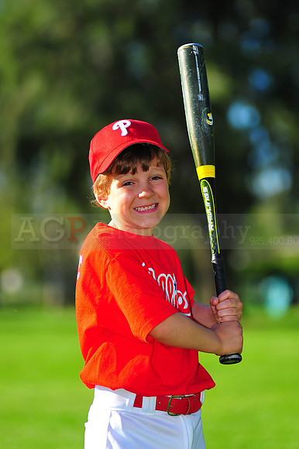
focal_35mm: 180
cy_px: 224
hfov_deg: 7.6
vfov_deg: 11.4
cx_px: 150
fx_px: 2245
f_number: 4
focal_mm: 180
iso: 200
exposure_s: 1/1000
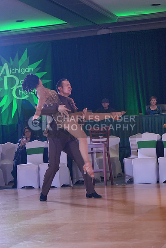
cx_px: 83
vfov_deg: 21.2
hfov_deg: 14.3
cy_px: 124
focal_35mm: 96
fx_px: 664
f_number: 4
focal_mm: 64
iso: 3200
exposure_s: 1/400
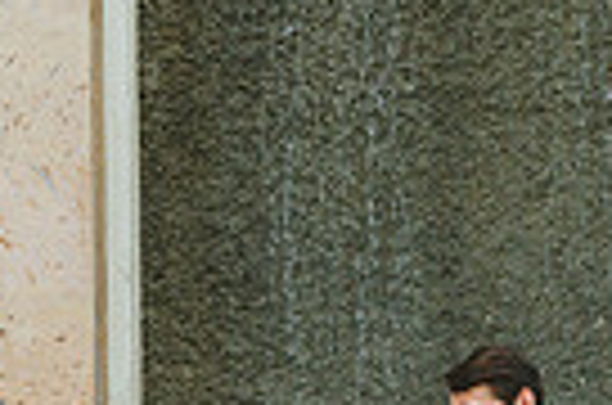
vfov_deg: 10.1
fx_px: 2171
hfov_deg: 15.9
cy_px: 716
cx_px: 482
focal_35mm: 128
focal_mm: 30
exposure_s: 1/200
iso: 1000
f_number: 3.5
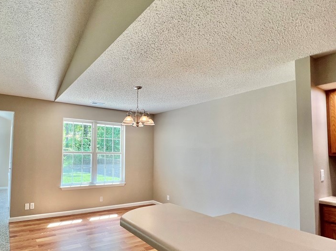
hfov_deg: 81.7
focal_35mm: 19
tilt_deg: +2.4
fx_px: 184
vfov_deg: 68.3
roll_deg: -0.6
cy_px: 143
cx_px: 111
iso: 64
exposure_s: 1/120
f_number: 1.8
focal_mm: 1.57
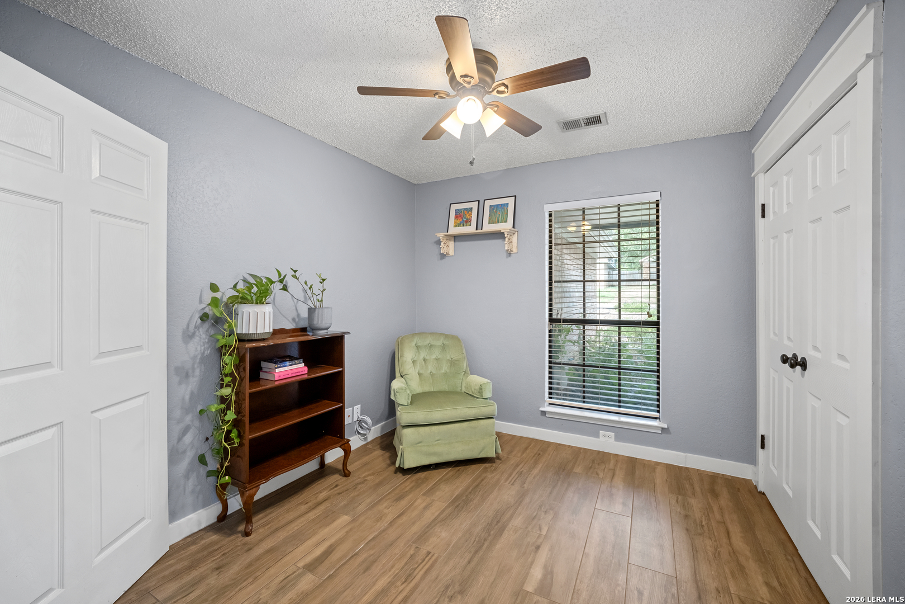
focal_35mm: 14
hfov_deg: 104.3
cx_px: 452
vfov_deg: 81.2
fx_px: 352
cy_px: 302
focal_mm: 9
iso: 500
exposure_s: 1/5
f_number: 7.1
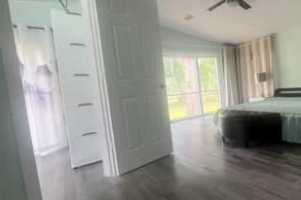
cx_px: 231
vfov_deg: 59.5
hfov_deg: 74.5
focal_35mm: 21
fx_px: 176
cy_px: 99
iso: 160
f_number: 1.8
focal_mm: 1.57
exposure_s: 1/120
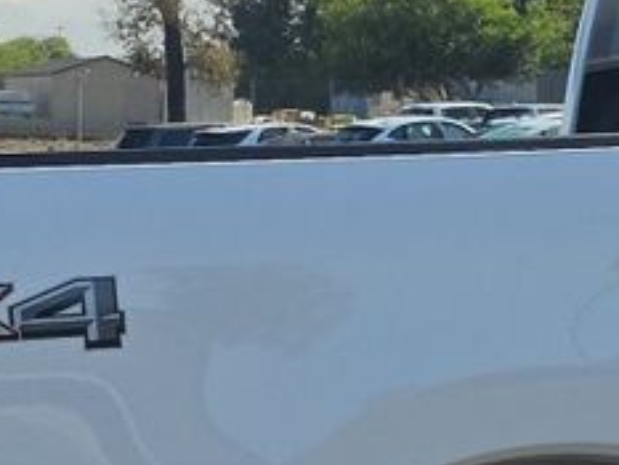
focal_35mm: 158
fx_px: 2827
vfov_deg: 9.3
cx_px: 473
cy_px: 547
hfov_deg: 12.5
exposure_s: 1/7940
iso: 58
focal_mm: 6.5
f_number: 1.4
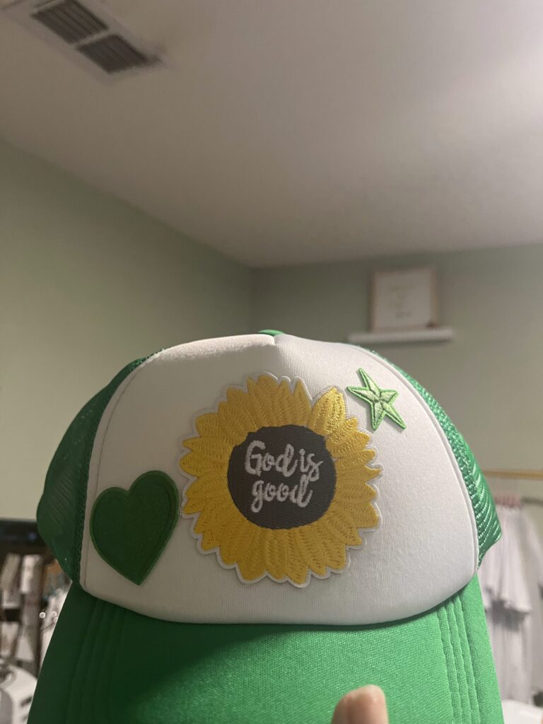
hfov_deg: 53.1
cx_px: 272
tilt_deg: +5.6
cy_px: 362
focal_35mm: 26
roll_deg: -2.0
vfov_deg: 67.3
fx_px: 544
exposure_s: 1/60
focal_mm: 5.1
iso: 250
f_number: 1.6
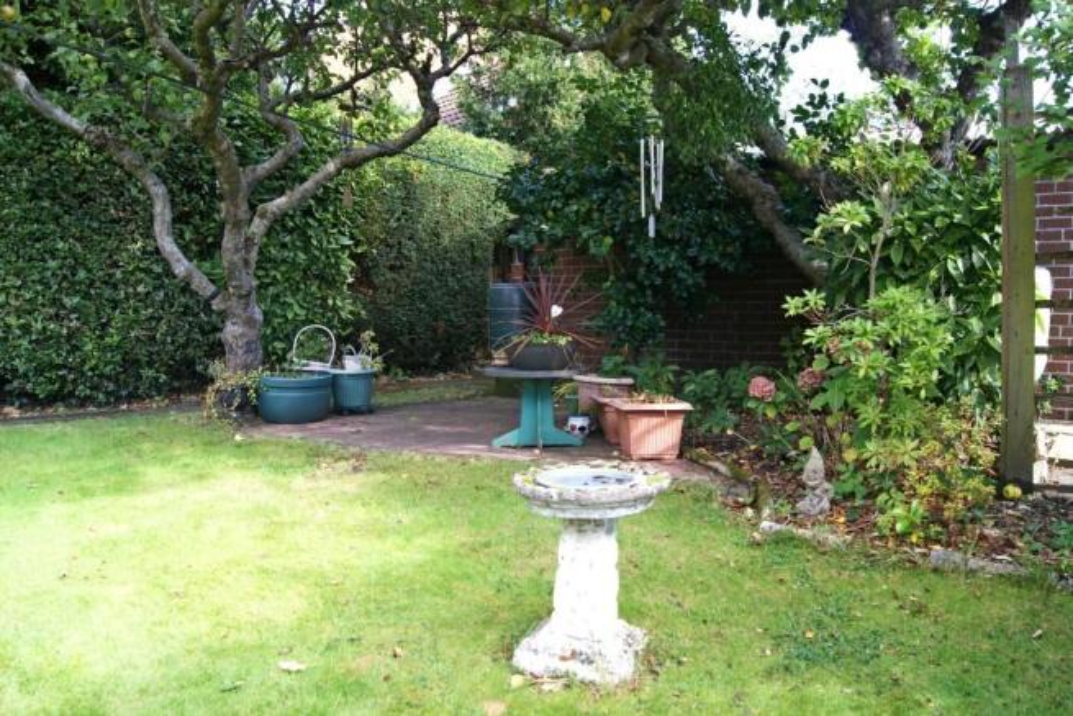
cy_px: 358
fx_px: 805
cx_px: 536
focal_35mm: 27
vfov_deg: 48.0
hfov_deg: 67.4
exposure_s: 1/50
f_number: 6.3
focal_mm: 18
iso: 400
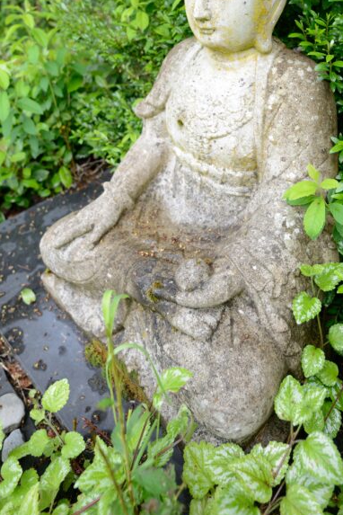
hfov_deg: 50.6
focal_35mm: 25
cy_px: 139
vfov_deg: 67.7
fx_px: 357
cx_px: 220
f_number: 2.8
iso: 100
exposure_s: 1/125
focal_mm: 14
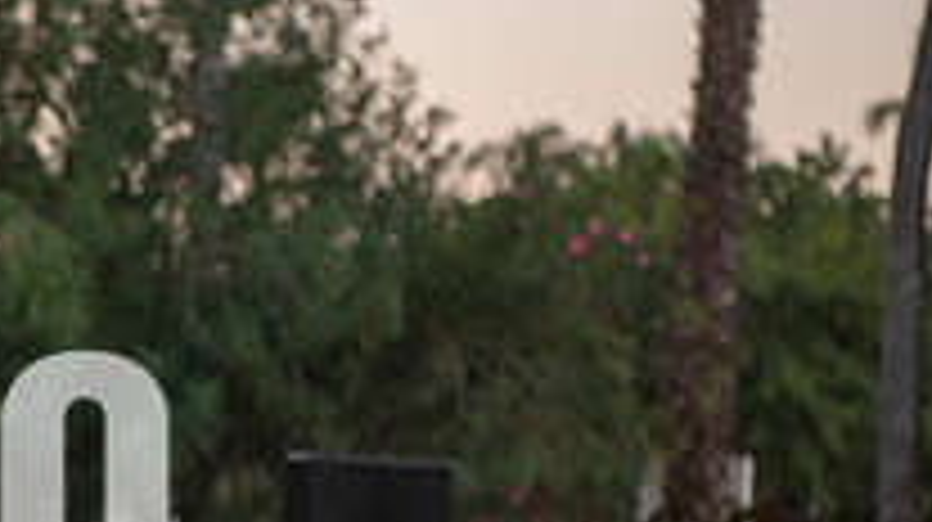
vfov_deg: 5.9
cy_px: 565
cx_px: -171
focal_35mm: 206
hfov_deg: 10.3
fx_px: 5086
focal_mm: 70
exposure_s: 1/500
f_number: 3.2
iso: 1000
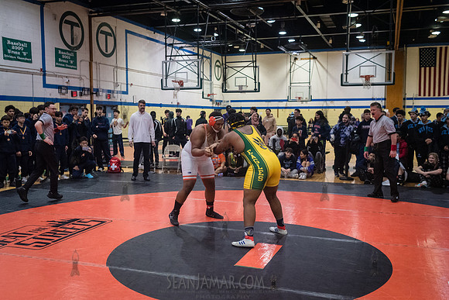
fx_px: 449
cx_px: 224
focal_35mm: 36
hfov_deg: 53.1
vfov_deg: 36.9
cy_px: 150
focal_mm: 35
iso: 8000
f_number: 4
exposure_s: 1/400
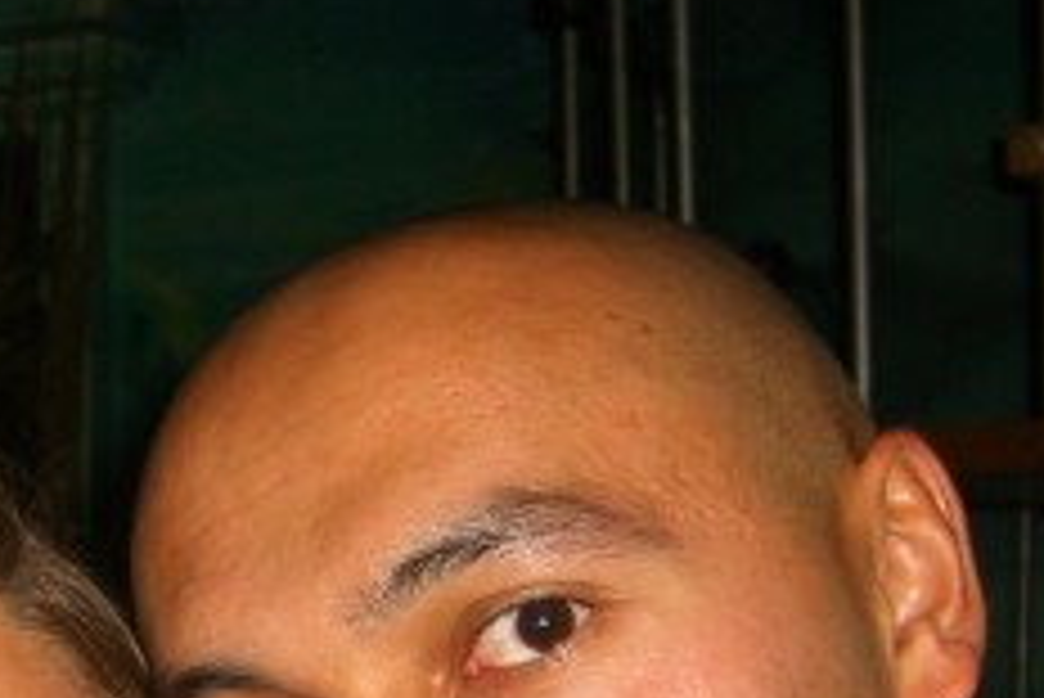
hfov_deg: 19.8
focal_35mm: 102
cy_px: 797
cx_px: 198
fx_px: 2960
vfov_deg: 13.1
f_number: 2.8
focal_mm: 7.9
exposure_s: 1/60
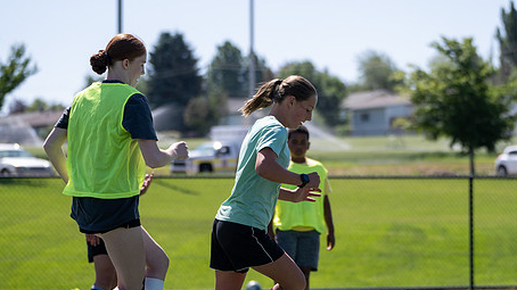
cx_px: 310
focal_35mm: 143
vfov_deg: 8.5
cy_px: 196
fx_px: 1960
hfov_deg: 15.0
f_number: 2.8
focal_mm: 90
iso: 50
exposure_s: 1/800
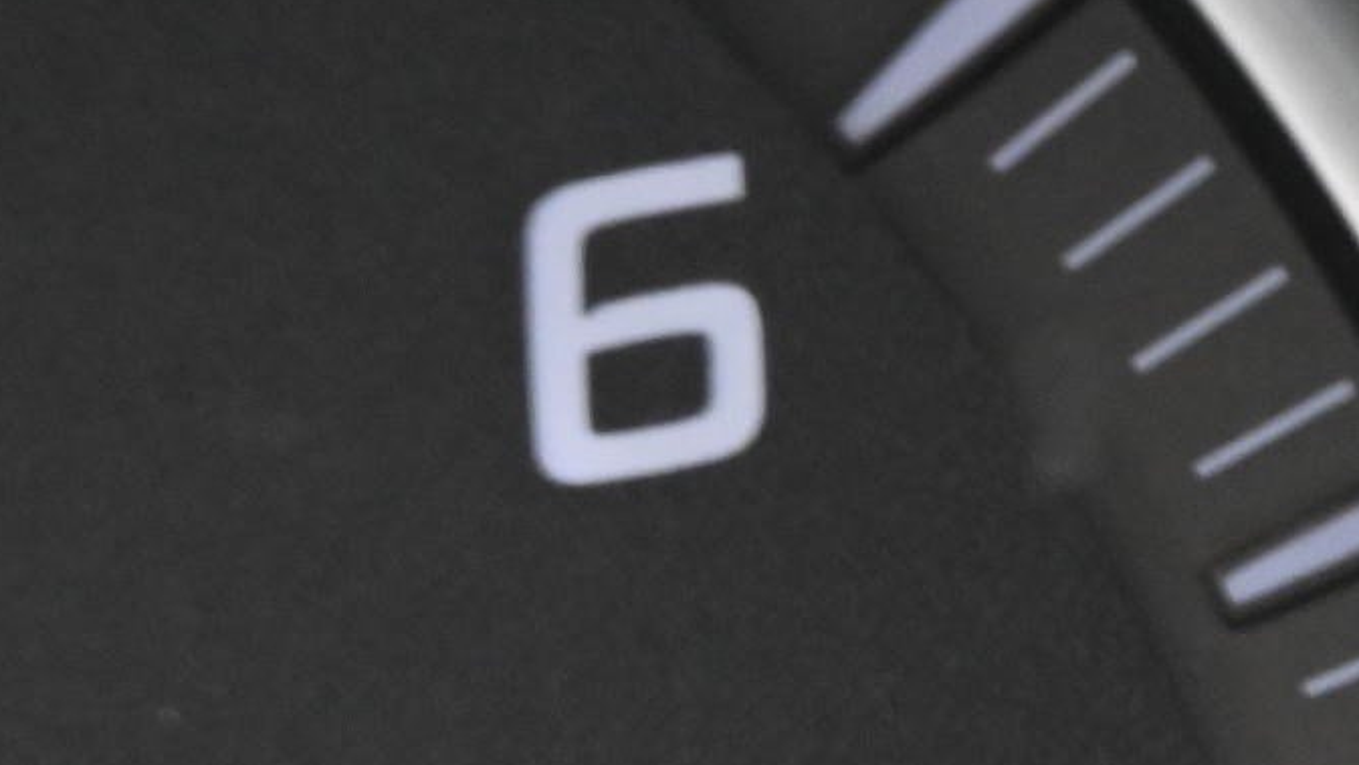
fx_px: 26932
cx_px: 2571
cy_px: 1861
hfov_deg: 2.9
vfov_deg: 1.6
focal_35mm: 747
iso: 1600
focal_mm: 115
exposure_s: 1/160
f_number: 16
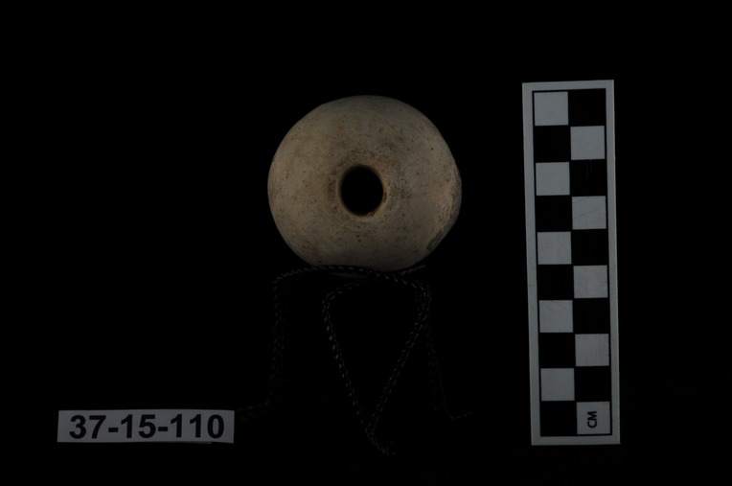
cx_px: 352
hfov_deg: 15.4
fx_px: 2711
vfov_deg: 10.2
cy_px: 235
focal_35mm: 134
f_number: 5.6
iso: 200
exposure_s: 1/125
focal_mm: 85
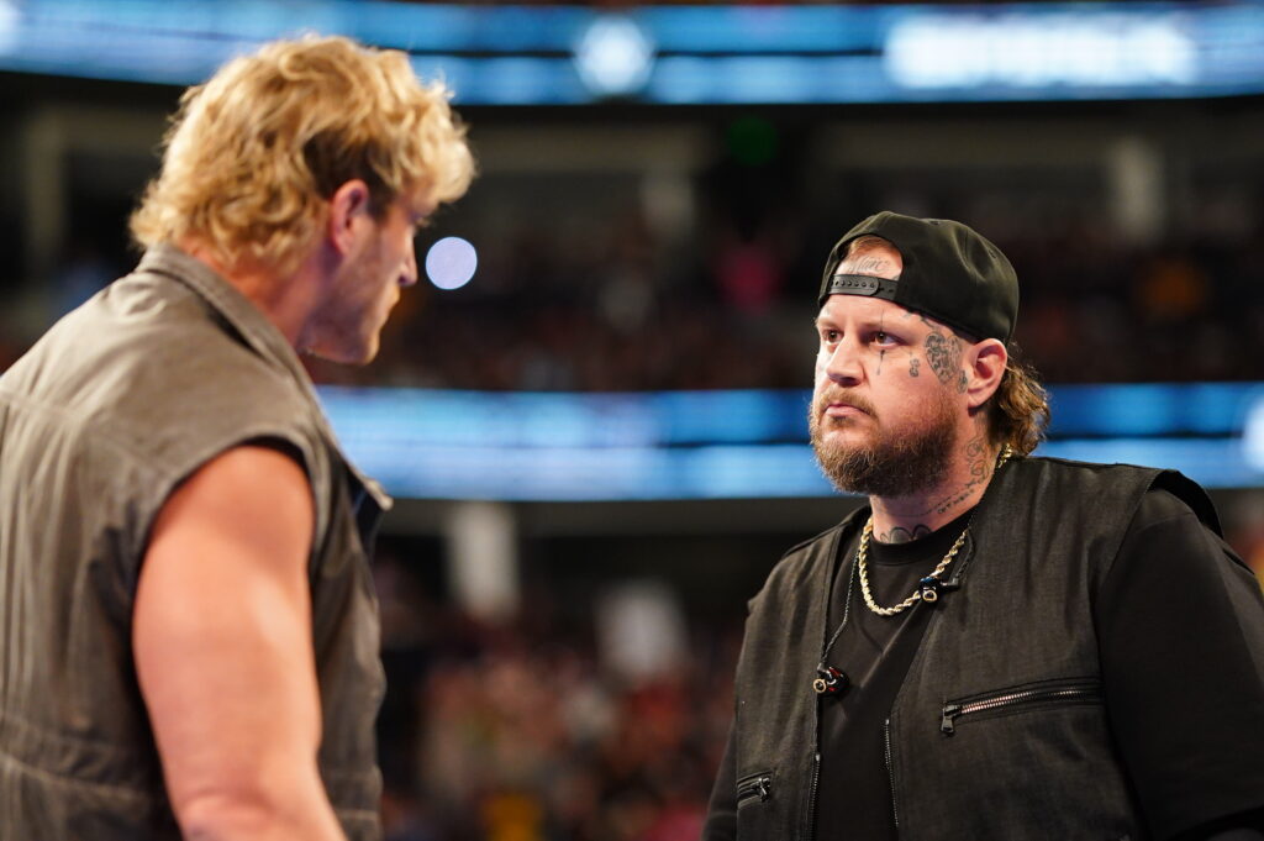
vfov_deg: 10.8
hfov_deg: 16.1
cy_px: 420
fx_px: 4455
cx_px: 632
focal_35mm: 127
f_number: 1.4
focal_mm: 85
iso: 2000
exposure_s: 1/800
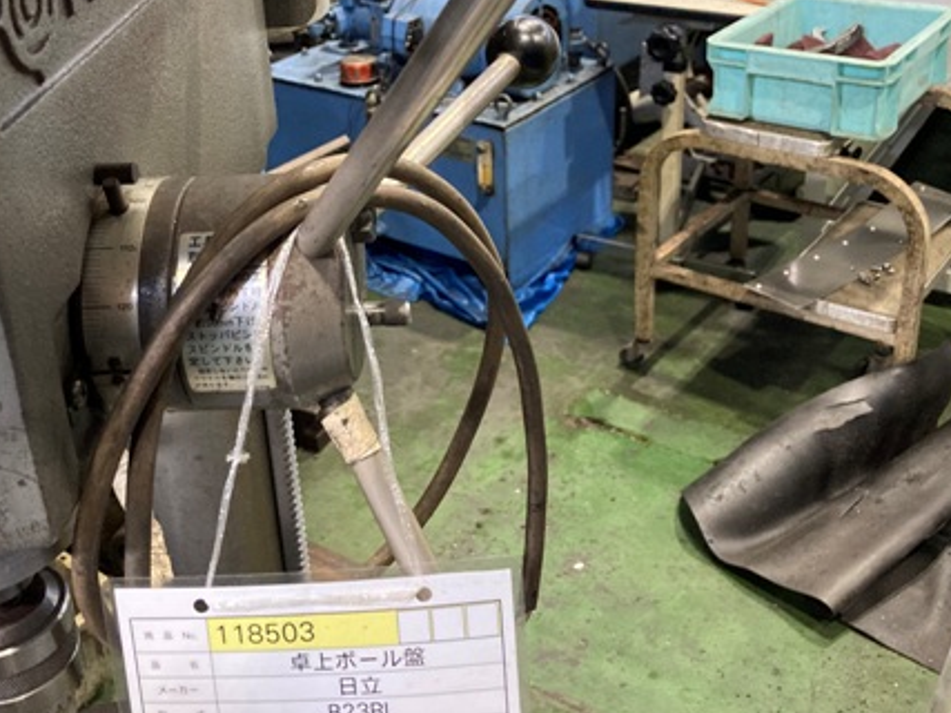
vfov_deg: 33.8
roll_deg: +2.6
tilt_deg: -22.8
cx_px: 403
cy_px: 198
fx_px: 1154
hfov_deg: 44.7
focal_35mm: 42
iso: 320
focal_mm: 3.99
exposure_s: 1/59
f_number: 1.8
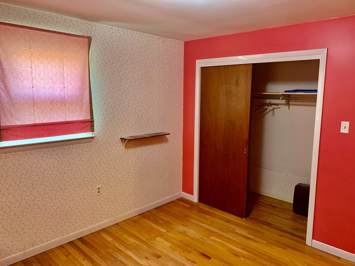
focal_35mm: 26
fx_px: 267
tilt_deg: -8.6
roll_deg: -0.7
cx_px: 178
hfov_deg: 67.3
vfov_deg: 53.1
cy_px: 133
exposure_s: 1/60
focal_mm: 4.25
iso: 400
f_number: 1.8
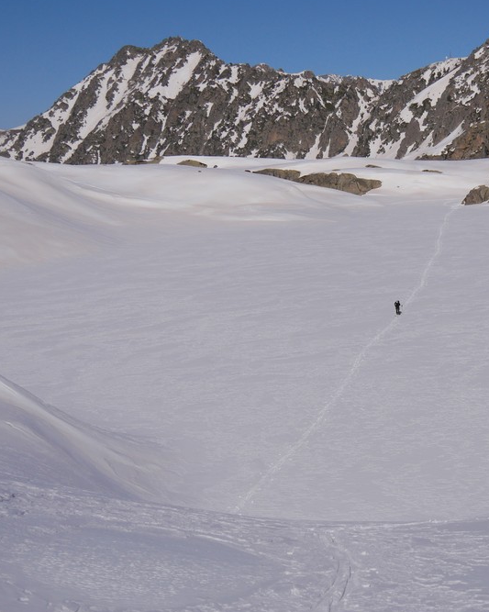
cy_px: 273
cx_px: 406
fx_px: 1140
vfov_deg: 30.0
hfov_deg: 23.8
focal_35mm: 63
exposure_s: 1/8000
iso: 200
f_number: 4
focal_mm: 21
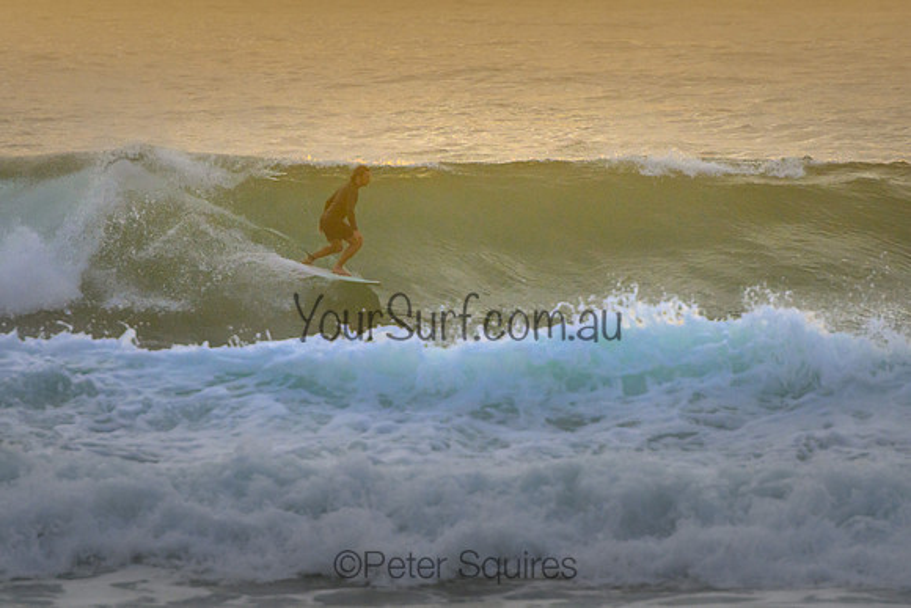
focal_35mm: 550
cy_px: 244
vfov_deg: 2.5
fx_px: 13916
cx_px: 455
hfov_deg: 3.7
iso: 720
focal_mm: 400
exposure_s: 1/2000
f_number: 5.6
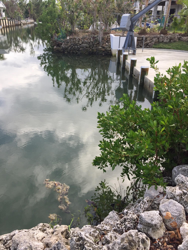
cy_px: 125
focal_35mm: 29
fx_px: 210
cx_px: 94
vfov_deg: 61.7
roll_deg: -1.2
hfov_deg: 48.2
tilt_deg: -26.3
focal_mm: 4.15
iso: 32
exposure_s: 1/520
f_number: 2.2
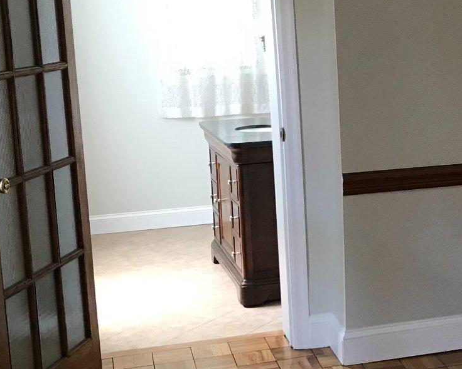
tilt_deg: -9.3
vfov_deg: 20.2
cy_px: 154
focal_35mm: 76
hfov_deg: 24.1
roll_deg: +2.6
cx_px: 443
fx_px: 1039
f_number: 1.8
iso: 40
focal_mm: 3.99
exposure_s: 1/24
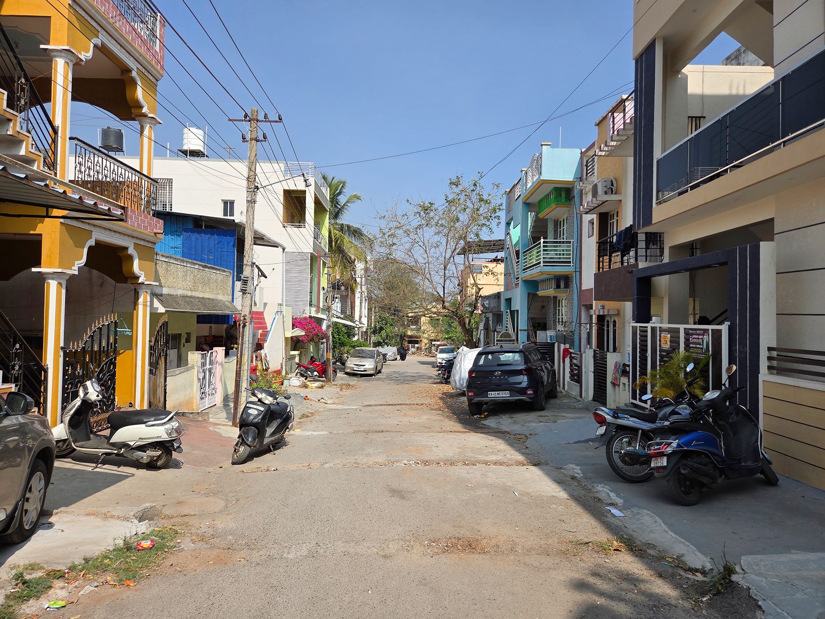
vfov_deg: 58.9
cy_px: 310
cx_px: 412
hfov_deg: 73.9
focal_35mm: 23
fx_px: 548
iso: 80
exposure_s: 1/5545
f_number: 1.8
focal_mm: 5.4
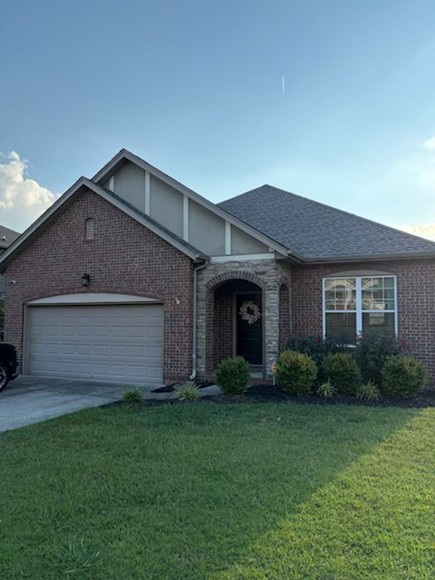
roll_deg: -0.4
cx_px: 218
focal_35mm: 26
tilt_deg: +3.9
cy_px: 290
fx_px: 436
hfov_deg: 53.1
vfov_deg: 67.3
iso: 64
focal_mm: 5.96
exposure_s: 1/1848
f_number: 1.6
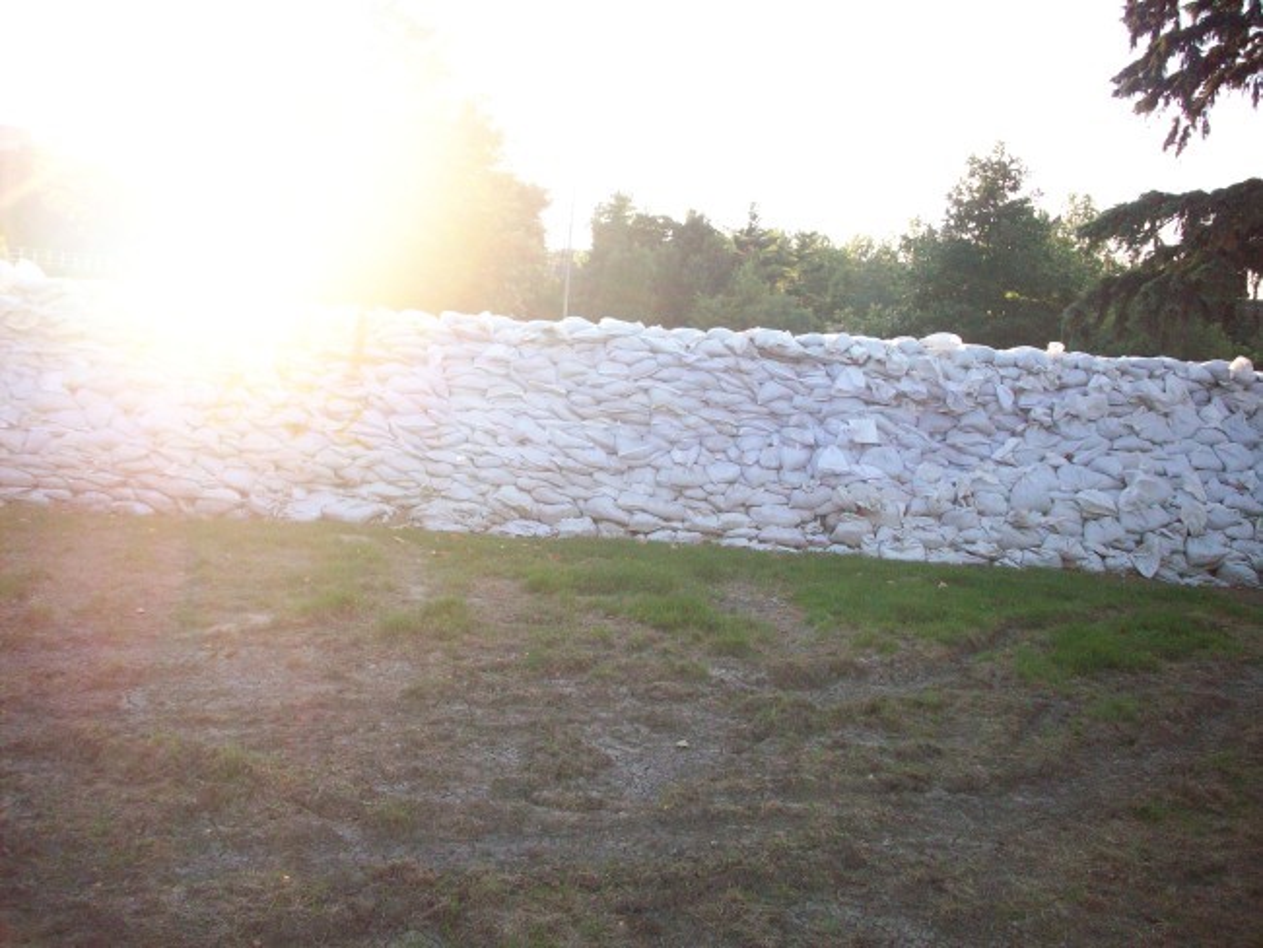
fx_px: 1350
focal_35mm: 37
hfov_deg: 50.1
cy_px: 474
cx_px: 632
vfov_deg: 38.7
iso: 200
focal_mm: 6.2
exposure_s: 1/383
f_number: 2.8
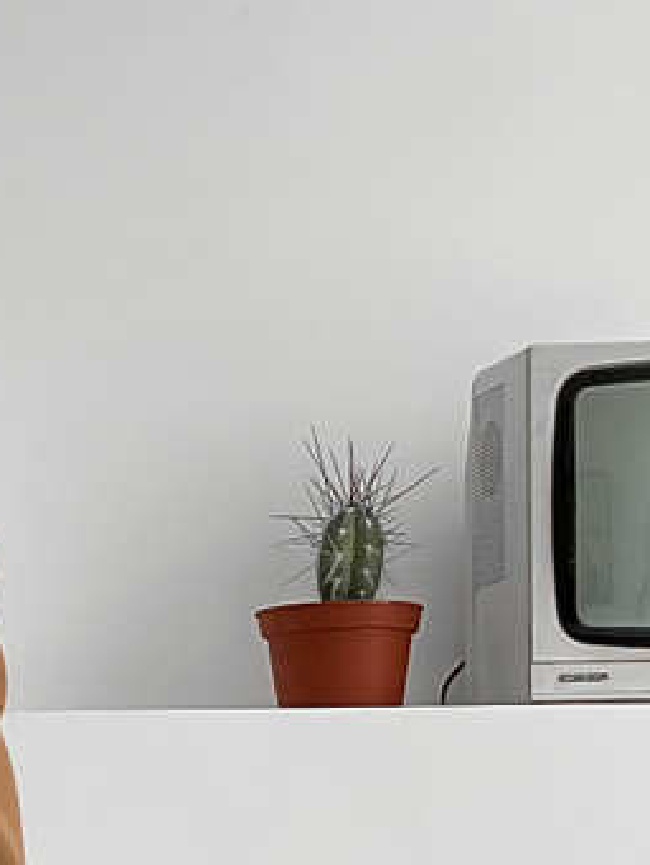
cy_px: 969
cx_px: -564
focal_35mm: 136
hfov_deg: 10.2
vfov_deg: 14.2
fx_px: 3403
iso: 32
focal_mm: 3
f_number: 1.8
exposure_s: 1/120
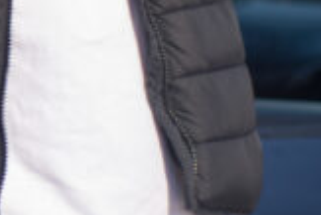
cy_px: -209
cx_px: -512
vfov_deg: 4.3
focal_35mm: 314
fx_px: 2802
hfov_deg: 6.2
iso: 80
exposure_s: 1/4000
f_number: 1.8
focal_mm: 50
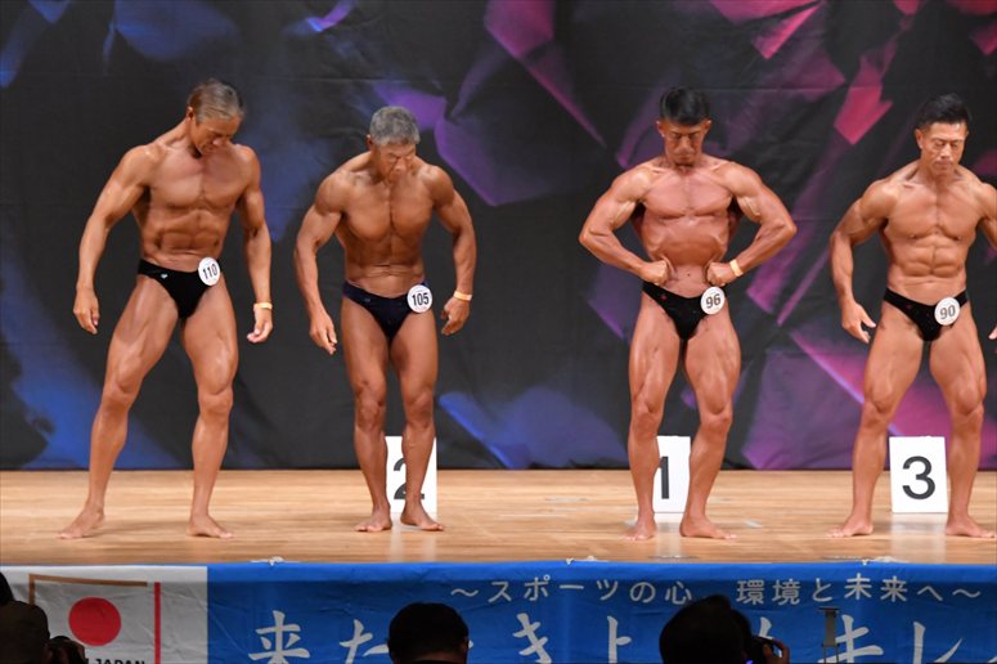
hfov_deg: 10.2
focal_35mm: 202
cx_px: 498
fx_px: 5592
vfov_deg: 6.8
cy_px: 332
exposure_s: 1/400
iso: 6400
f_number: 5.6
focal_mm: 135
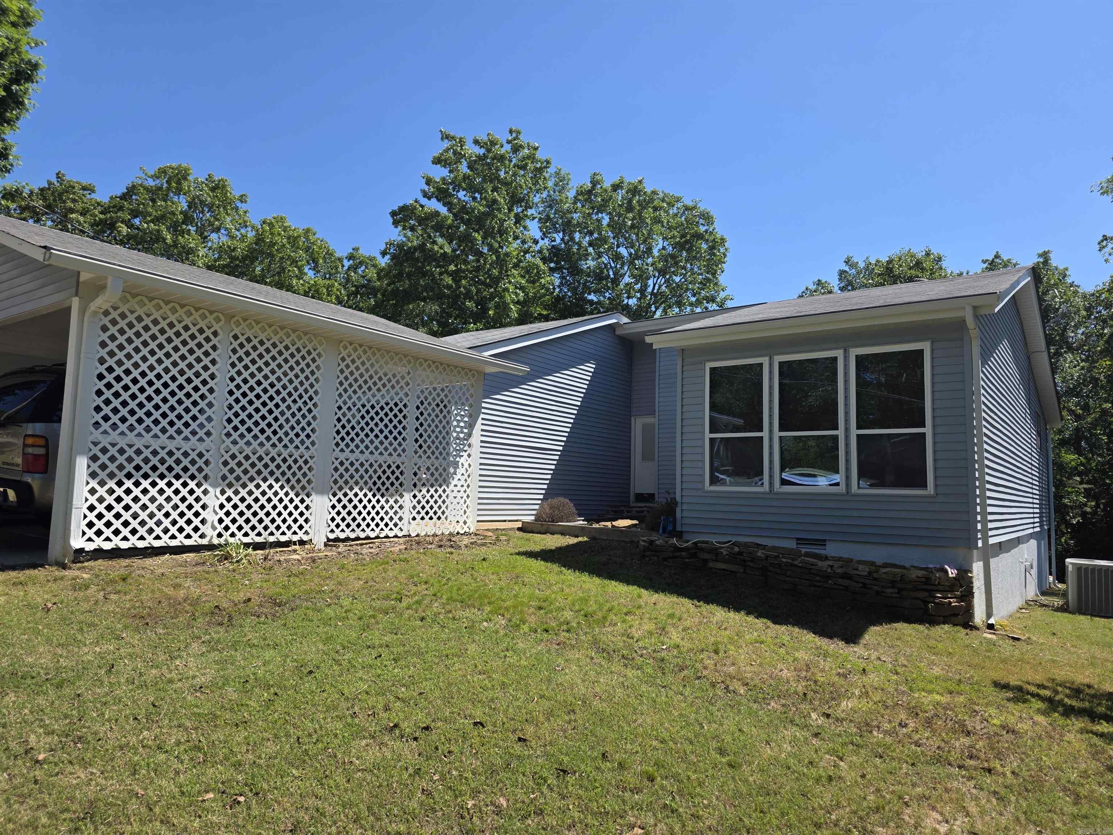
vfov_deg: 58.9
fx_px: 740
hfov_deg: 73.9
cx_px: 556
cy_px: 418
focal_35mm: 23
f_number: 1.7
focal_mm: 6.3
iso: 80
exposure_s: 1/4889
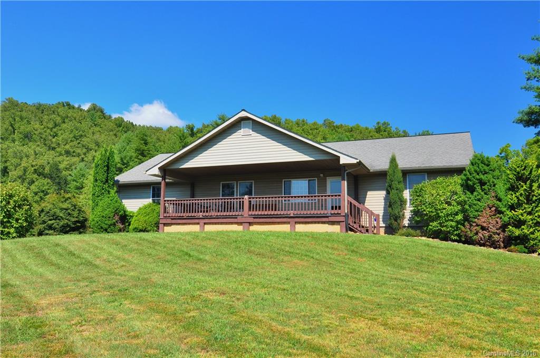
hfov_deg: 57.3
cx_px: 270
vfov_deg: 39.8
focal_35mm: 33
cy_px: 179
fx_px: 494
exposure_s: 1/250
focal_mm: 22
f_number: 8
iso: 400
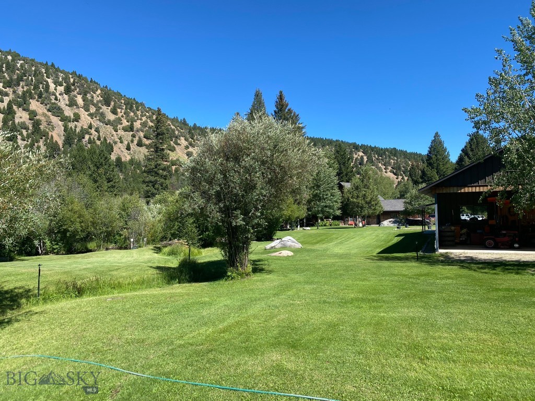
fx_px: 402
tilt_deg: +3.3
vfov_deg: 53.1
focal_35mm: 26
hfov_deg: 67.3
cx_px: 268
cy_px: 200
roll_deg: +0.1
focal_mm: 4.25
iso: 32
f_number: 1.8
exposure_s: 1/1608
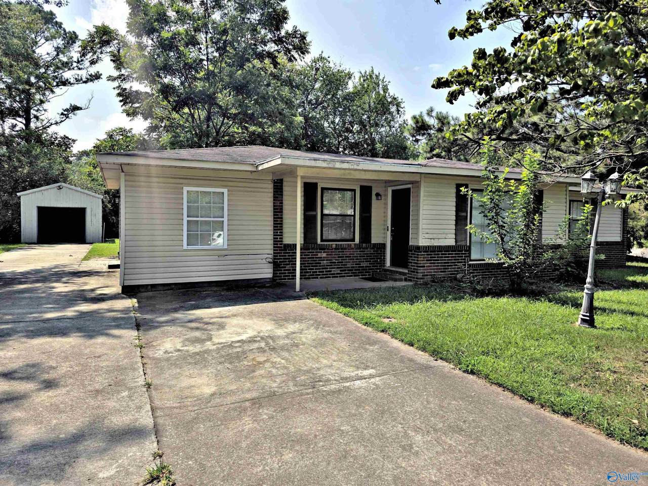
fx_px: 431
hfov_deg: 73.9
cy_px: 243
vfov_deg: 58.9
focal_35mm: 23
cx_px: 324
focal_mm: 6.3
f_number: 1.7
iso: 80
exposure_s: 1/5958
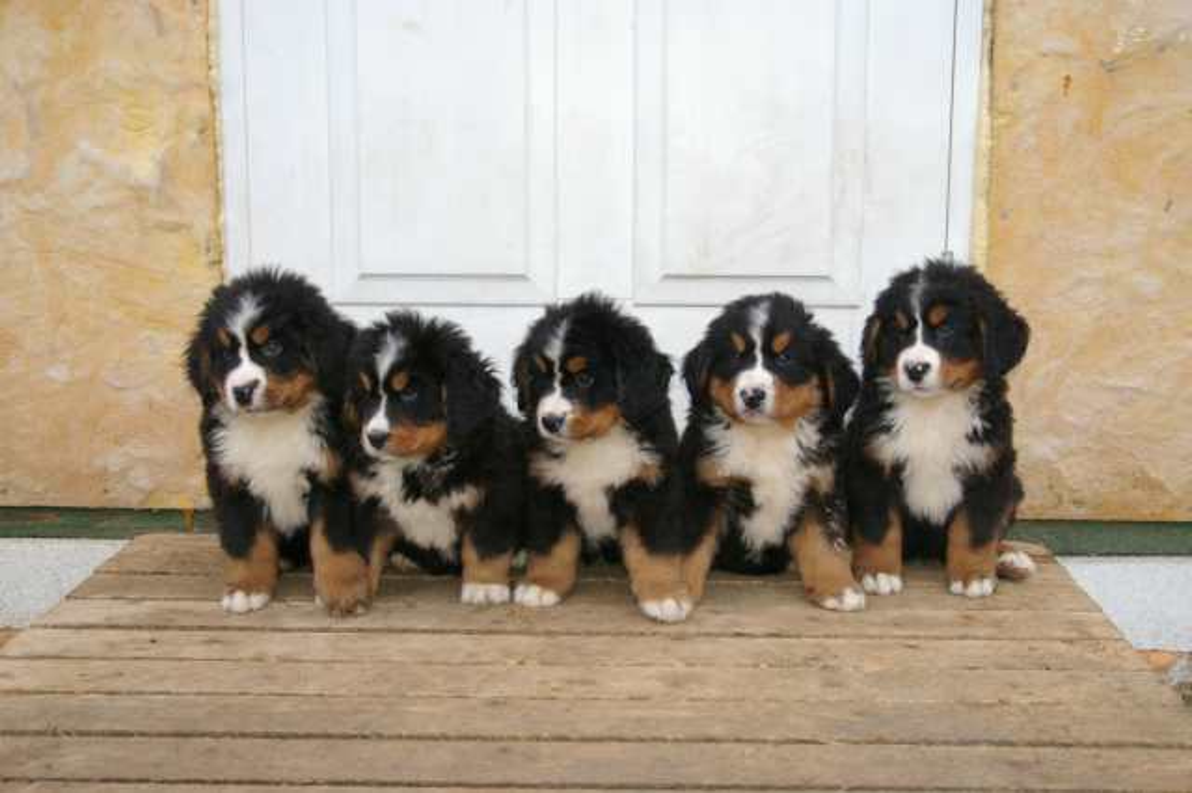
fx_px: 1539
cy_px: 396
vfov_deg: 28.9
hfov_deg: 42.3
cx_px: 596
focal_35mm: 46
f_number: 4
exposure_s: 1/60
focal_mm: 31
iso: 400
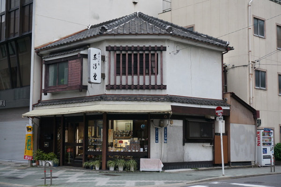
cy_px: 94
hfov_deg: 35.1
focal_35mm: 57
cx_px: 140
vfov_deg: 23.7
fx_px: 445
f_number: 5.6
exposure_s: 1/60
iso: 400
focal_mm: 38
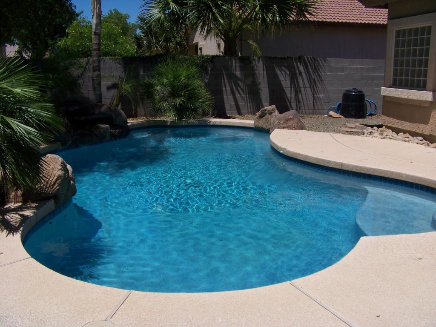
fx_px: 453
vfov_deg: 39.7
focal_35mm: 36
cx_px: 218
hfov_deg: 51.4
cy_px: 164
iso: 64
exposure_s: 1/1250
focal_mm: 5.85
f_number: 4
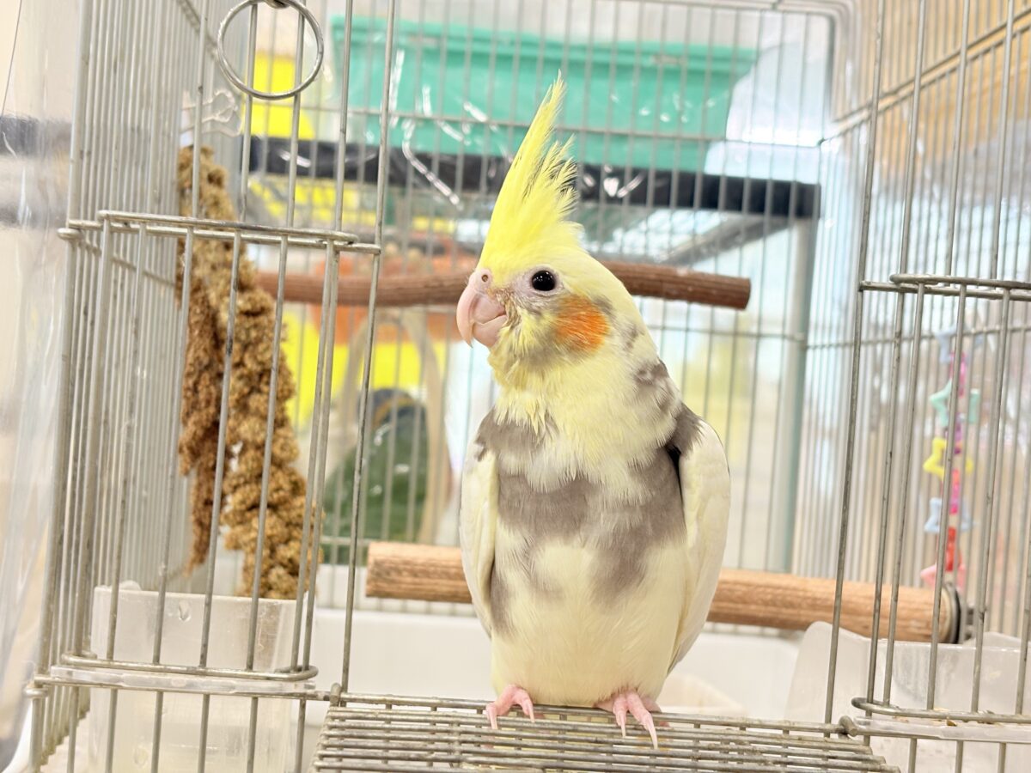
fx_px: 1549
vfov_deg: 28.0
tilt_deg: +1.5
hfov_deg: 36.8
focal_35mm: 52
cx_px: 516
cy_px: 386
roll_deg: -4.1
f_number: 1.6
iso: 50
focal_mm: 5.96
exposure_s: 1/50
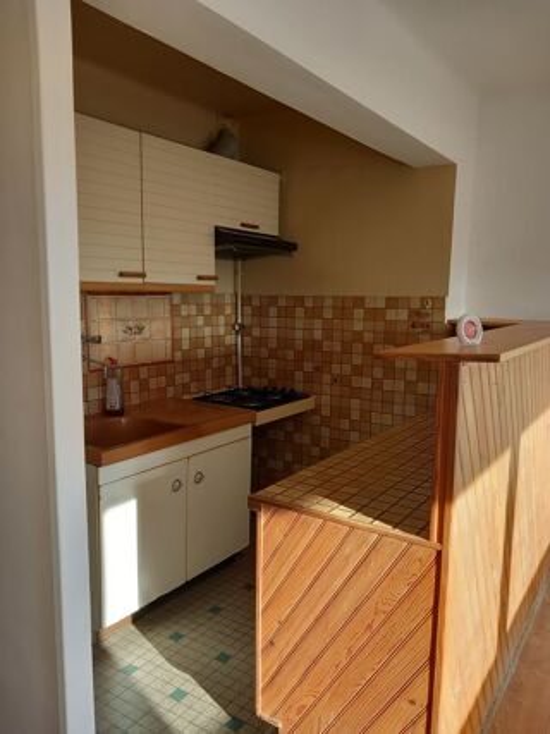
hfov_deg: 51.3
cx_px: 275
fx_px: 572
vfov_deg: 65.3
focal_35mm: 27
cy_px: 367
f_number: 1.8
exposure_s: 1/100
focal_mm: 4
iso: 40
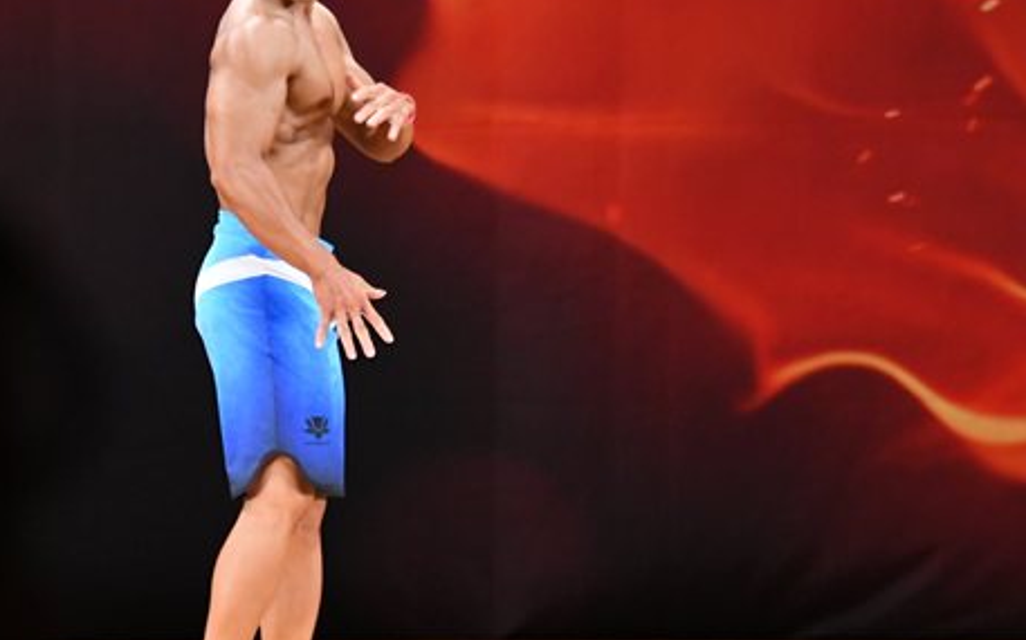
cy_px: 272
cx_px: 174
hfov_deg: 5.4
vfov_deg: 3.4
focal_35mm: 389
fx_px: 10870
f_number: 5.6
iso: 3200
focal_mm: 150
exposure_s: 1/400
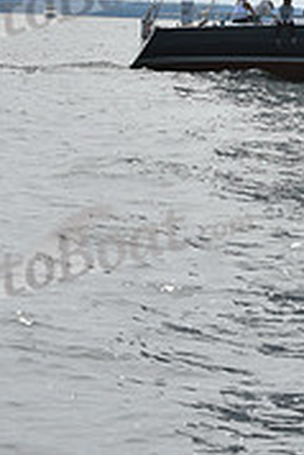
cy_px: -169
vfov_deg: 8.9
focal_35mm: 228
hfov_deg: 6.0
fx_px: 2882
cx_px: 387
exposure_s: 1/1000
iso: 320
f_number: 11
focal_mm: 70
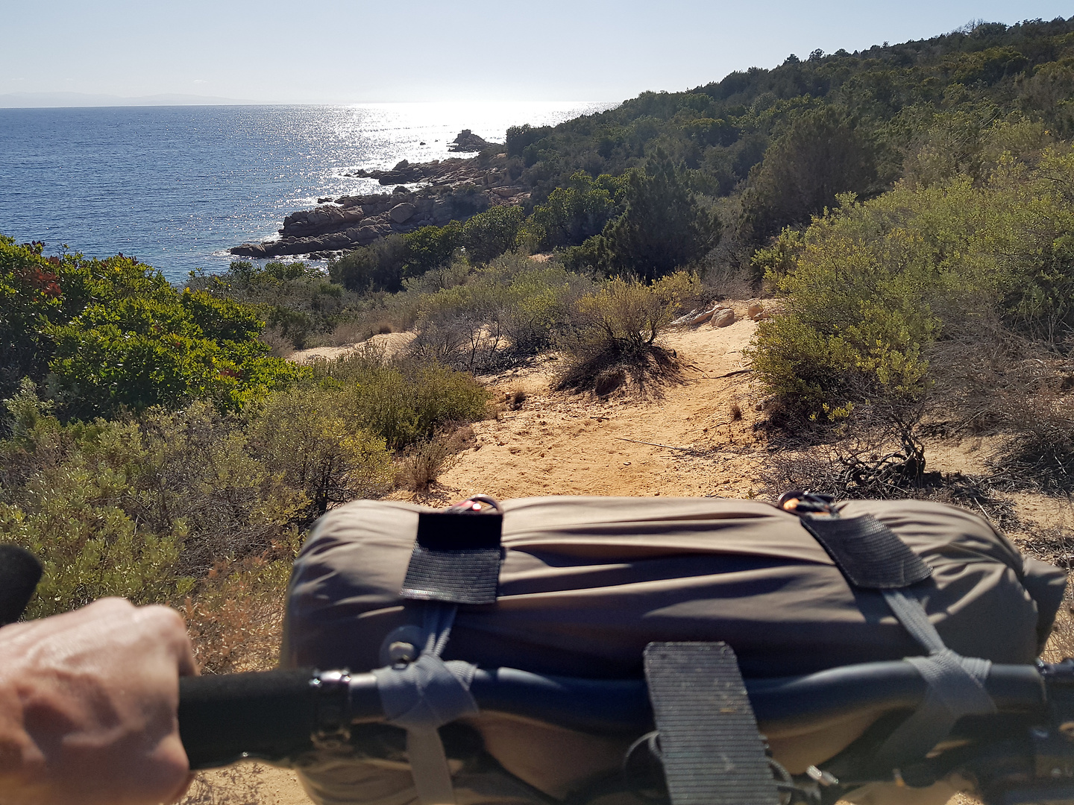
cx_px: 537
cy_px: 402
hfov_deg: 67.3
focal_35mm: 26
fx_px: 807
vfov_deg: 53.1
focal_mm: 4.2
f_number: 1.7
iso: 40
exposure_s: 1/3480
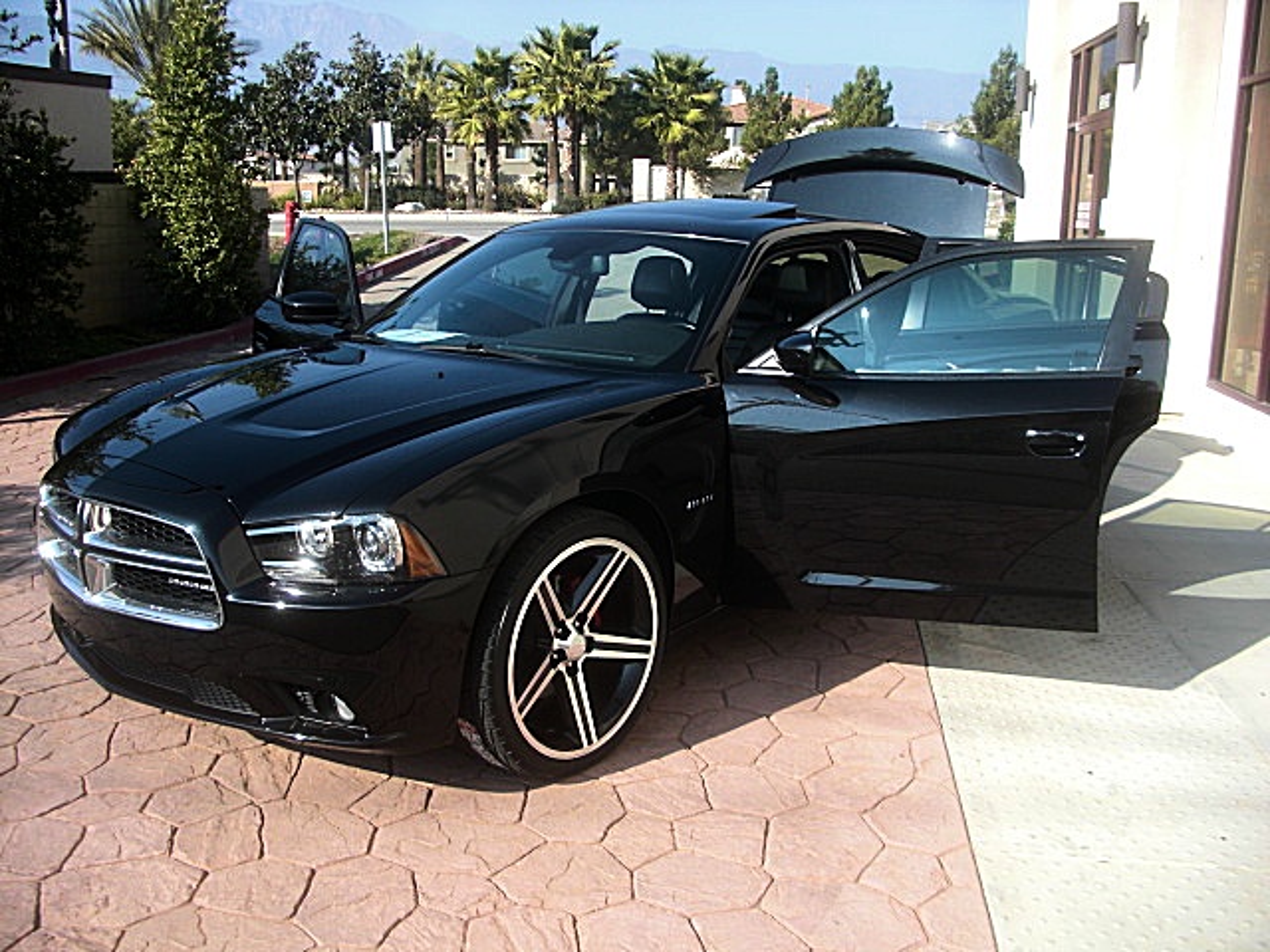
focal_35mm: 36
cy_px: 476
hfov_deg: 51.4
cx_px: 635
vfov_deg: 39.7
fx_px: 1321
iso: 50
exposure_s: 1/400
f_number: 2.8
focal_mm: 6.3
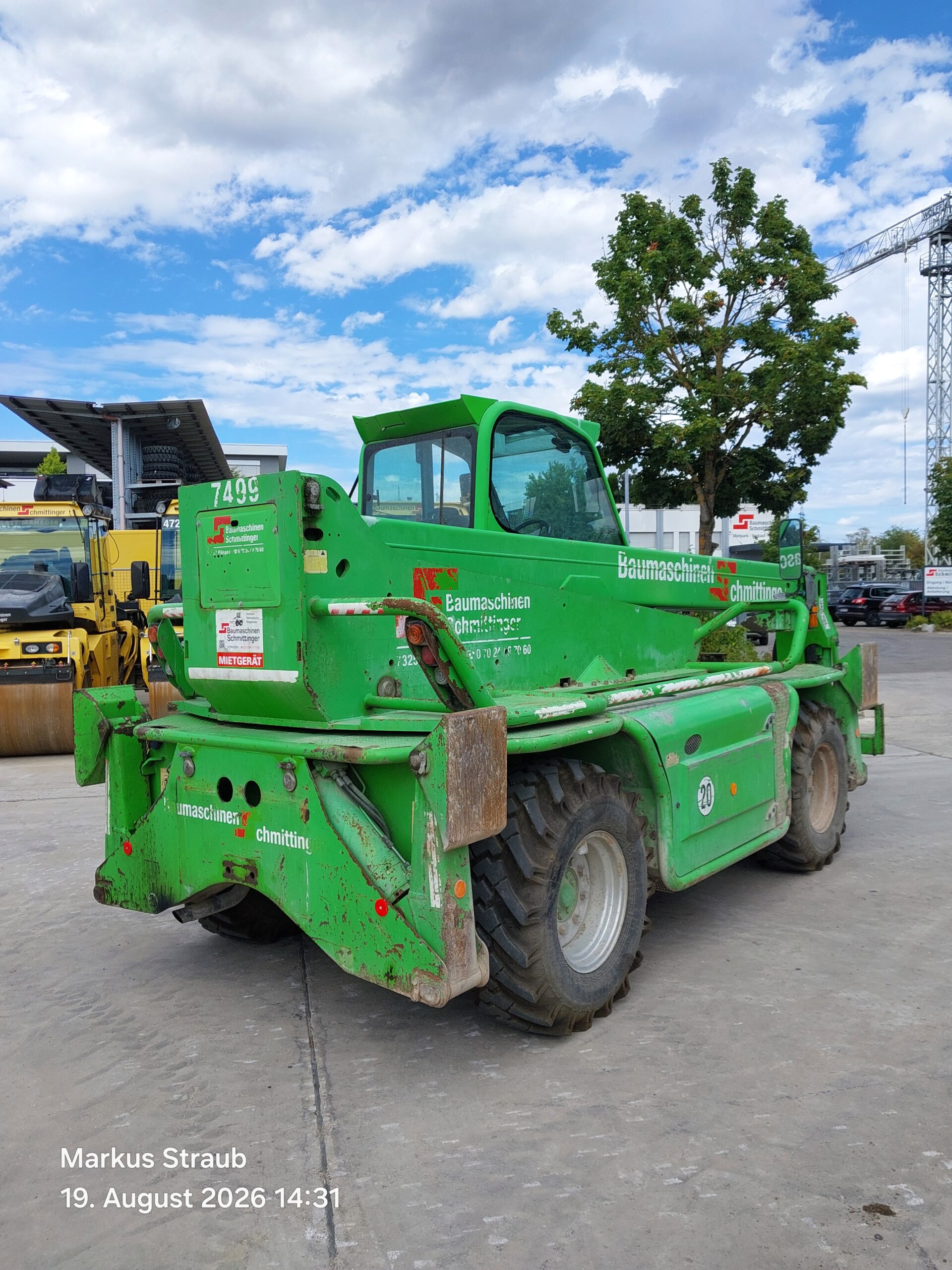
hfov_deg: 51.4
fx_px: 990
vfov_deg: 65.3
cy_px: 635
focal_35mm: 27
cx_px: 476
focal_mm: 4
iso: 20
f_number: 1.8
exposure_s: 1/577
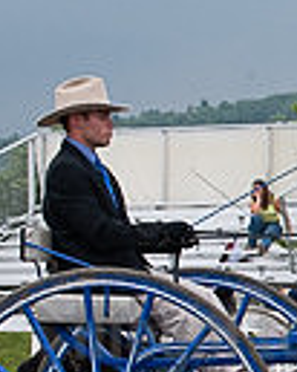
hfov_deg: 4.3
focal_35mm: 349
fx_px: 3839
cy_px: 330
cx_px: 701
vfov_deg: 5.5
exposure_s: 1/1000
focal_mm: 95
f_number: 5.6
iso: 1800
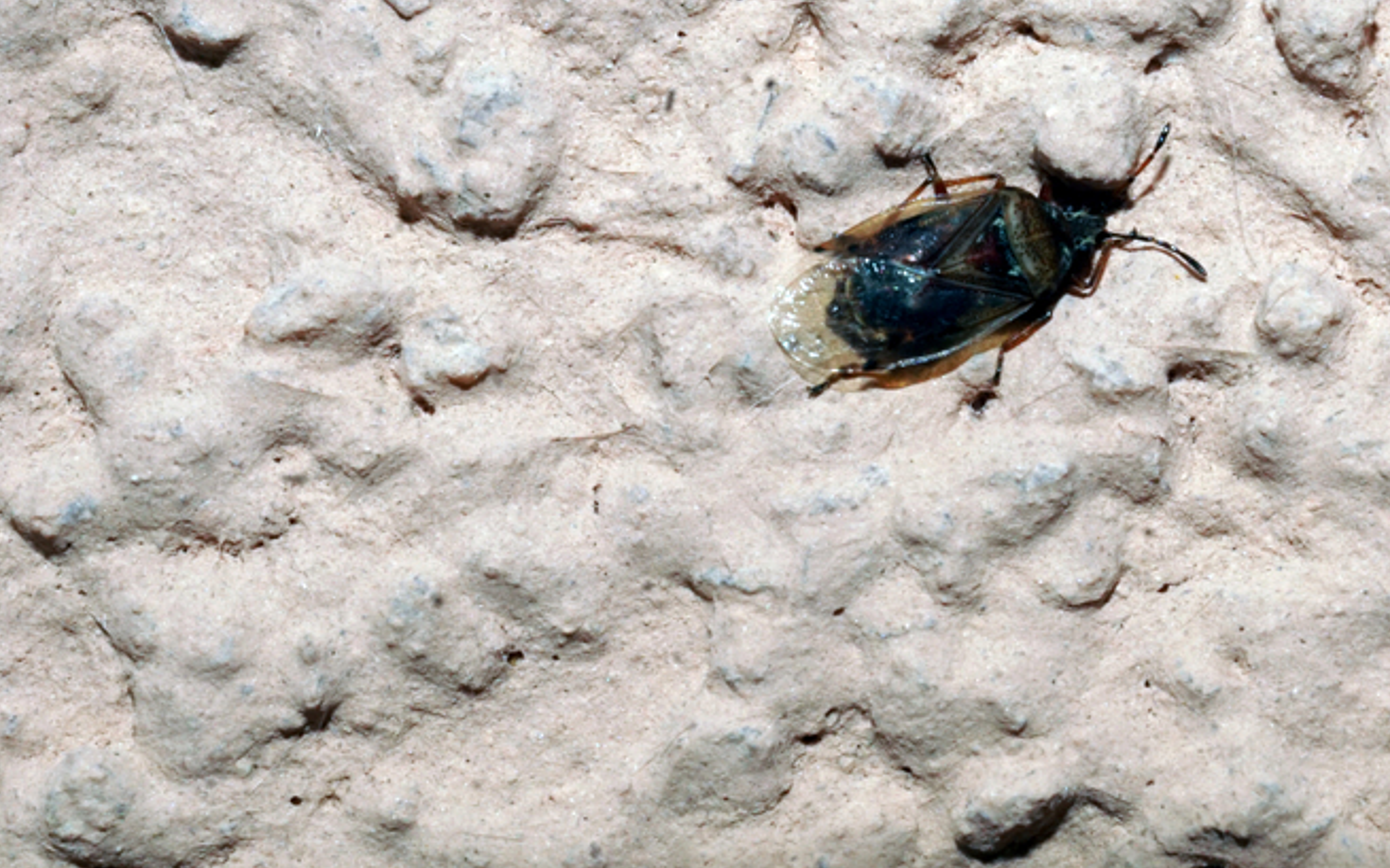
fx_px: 4242
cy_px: 306
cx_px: 978
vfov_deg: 11.7
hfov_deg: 18.5
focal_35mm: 112
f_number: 18
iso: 800
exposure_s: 1/100
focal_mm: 50
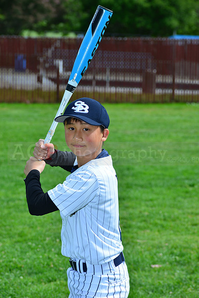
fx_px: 1036
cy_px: 149
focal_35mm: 125
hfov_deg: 11.0
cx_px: 100
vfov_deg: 16.4
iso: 160
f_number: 9
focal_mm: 125
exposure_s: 1/200
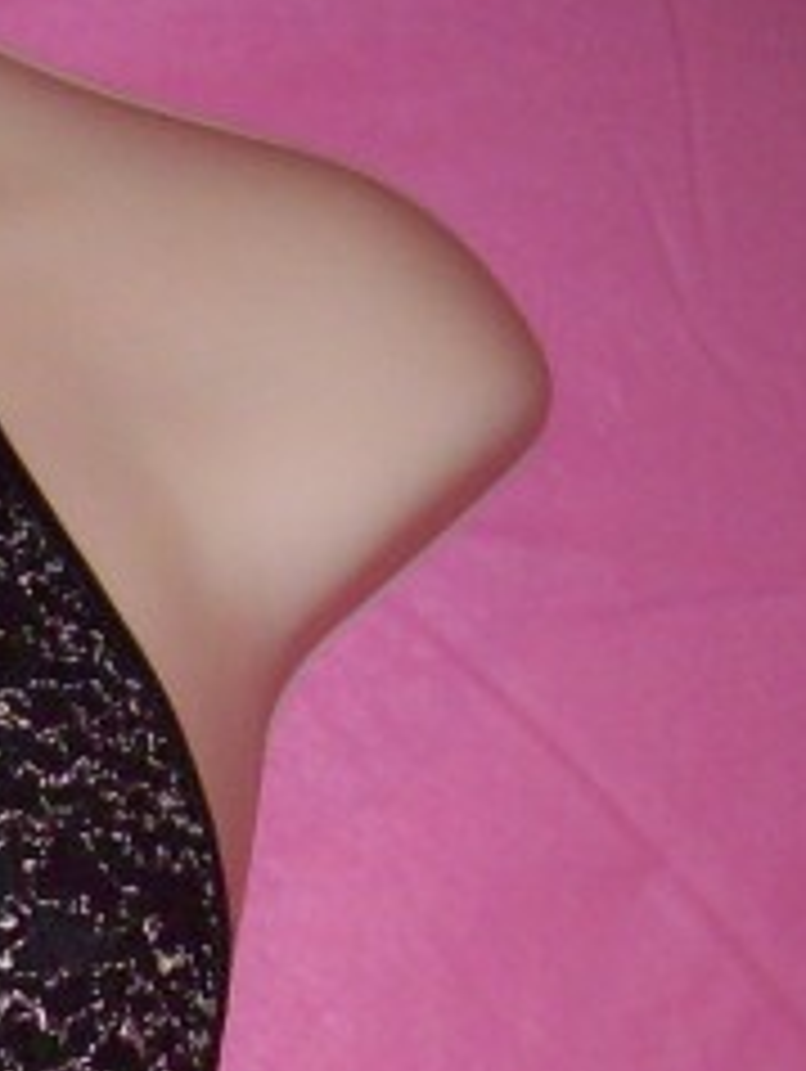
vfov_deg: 15.1
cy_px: 1575
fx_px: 3750
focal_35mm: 121
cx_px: -320
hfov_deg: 11.8
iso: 80
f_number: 2.7
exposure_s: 1/64
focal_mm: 6
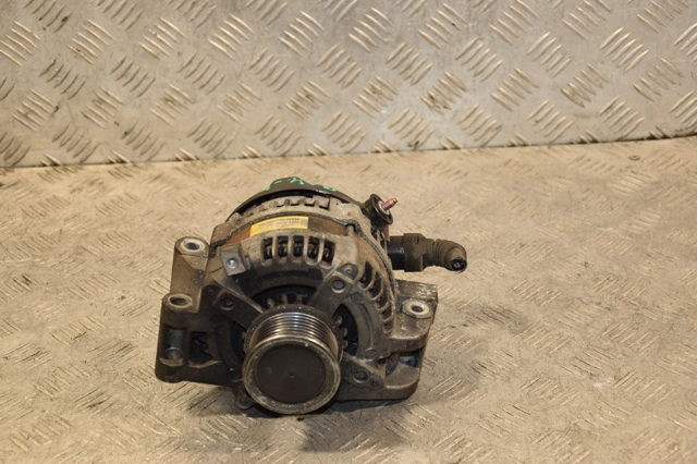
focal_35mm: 75
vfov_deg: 18.2
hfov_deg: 27.0
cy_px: 232
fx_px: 1451
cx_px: 348
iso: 800
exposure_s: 1/125
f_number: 5
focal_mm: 50
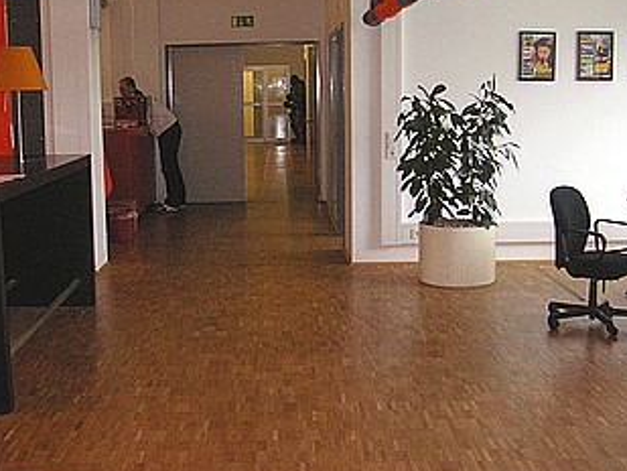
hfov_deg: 34.5
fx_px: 997
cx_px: 195
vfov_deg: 26.6
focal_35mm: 55
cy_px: 259
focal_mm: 6.1
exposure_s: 1/45
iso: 160
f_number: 2.8
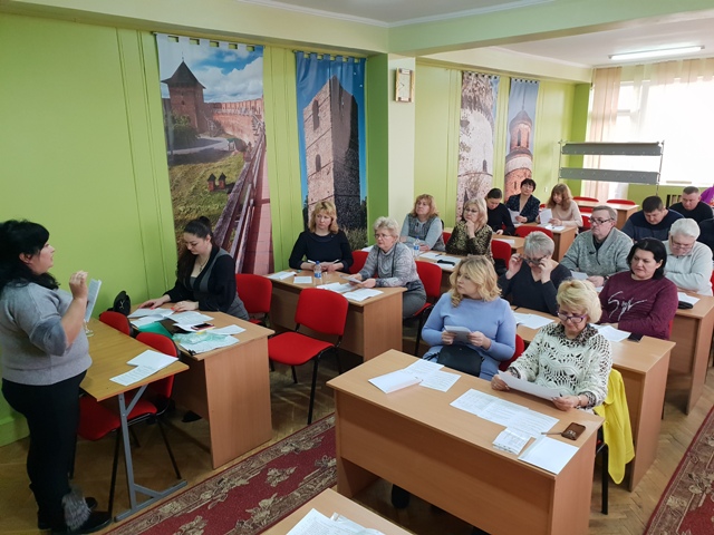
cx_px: 357
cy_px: 268
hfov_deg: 67.3
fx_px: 536
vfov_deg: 53.1
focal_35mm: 26
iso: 250
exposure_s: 1/50
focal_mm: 4.3
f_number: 2.4
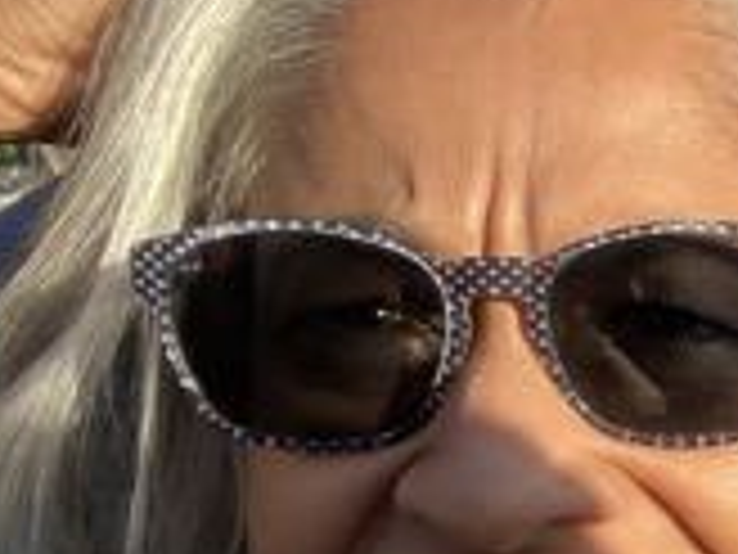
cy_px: 468
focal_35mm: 90
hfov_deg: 18.2
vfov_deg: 16.3
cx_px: 1242
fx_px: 1919
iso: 25
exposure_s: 1/283
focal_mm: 2.71
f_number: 2.2
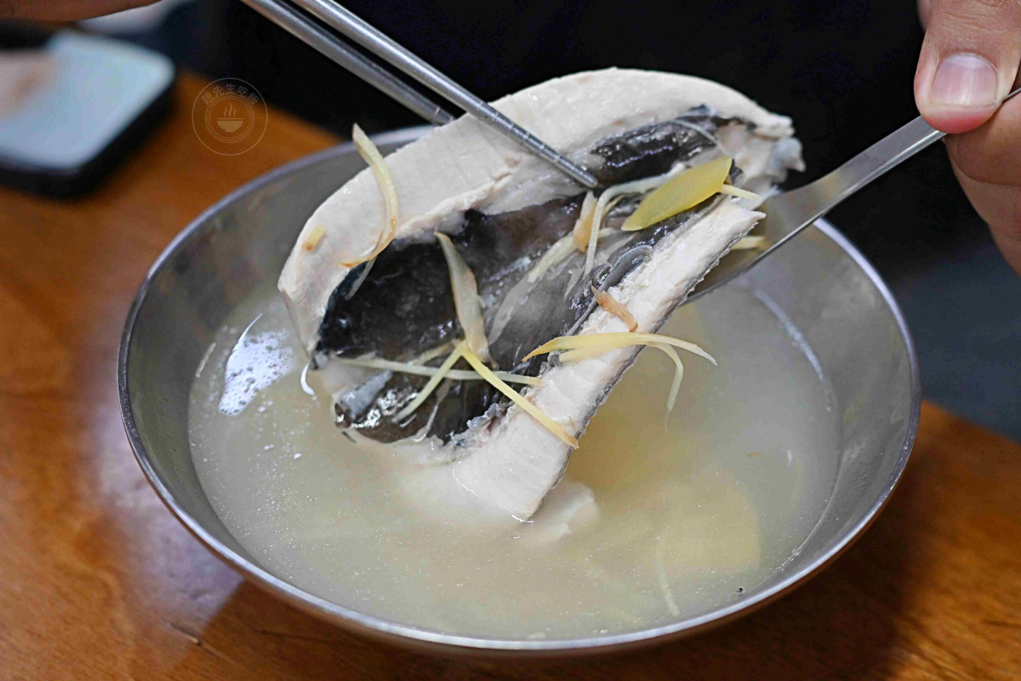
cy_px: 340
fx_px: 2127
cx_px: 510
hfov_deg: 27.0
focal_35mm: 75
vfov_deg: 18.2
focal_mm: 50
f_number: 2.5
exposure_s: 1/200
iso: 800
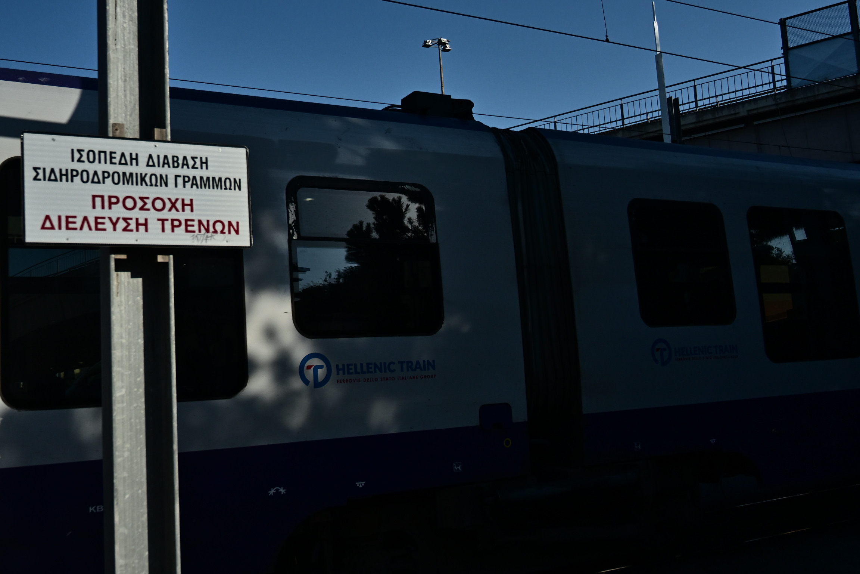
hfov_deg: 53.1
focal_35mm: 36
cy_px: 287
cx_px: 430
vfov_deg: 36.9
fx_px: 860
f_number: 4
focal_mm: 24
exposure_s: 1/8000
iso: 400
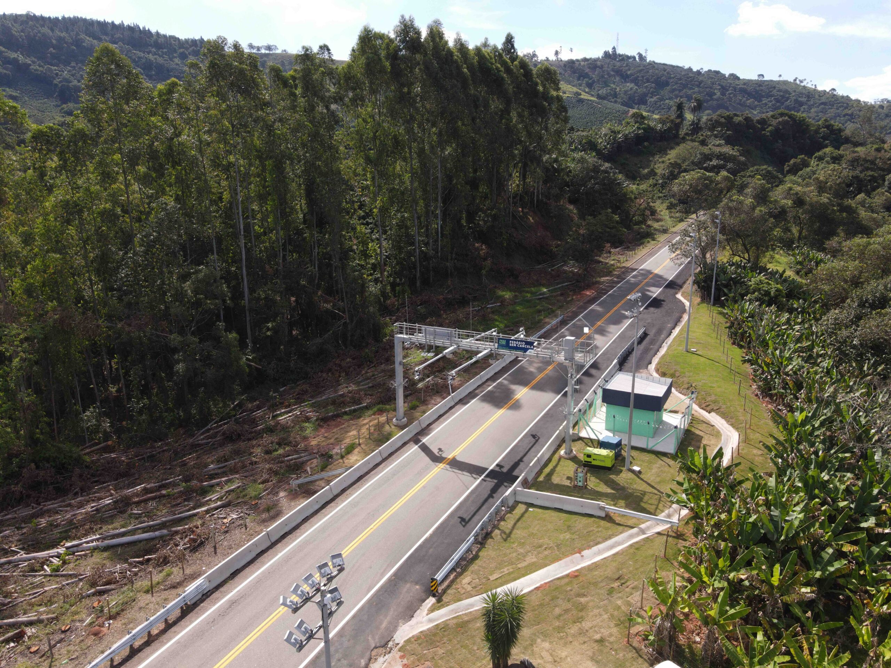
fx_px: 618
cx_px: 446
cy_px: 334
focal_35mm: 24
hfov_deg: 71.6
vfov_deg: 56.8
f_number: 2.8
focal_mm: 4.5
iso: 100
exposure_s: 1/500
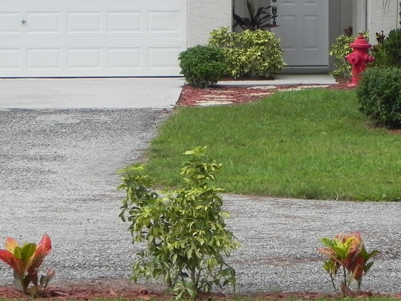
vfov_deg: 6.6
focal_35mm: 223
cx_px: 265
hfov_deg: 8.9
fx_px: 2584
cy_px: -8
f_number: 4
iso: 160
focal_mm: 16.9
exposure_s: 1/129
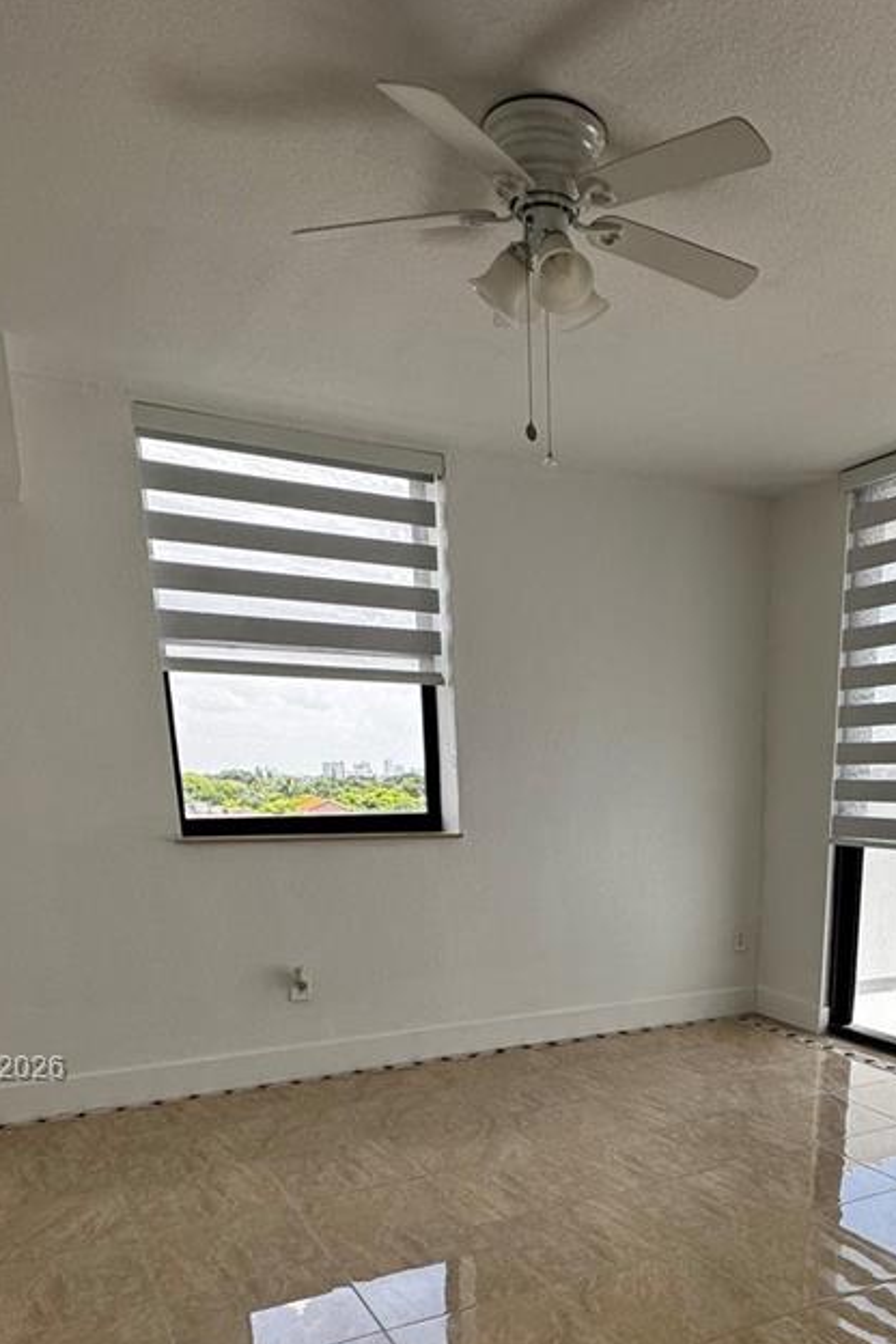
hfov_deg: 45.3
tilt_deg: -16.8
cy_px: 1070
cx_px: 635
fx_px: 1045
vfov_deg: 60.3
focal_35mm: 28
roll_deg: +0.2
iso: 40
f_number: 2.2
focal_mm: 2.22
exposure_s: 1/270
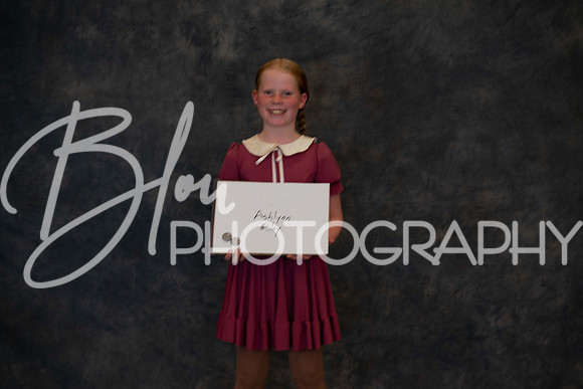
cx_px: 292
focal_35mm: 85
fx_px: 1377
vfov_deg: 16.1
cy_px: 194
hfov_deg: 23.9
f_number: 2.8
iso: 400
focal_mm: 85
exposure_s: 1/160
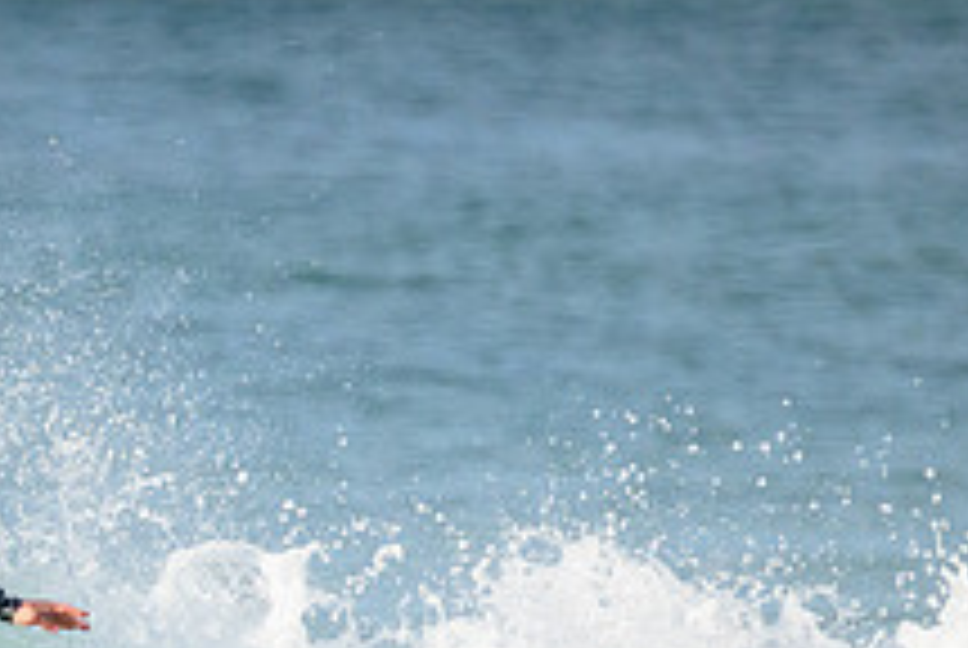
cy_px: 826
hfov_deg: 1.1
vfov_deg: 0.8
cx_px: -149
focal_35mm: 1831
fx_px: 49300
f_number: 11
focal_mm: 680
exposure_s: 1/1250
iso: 2500
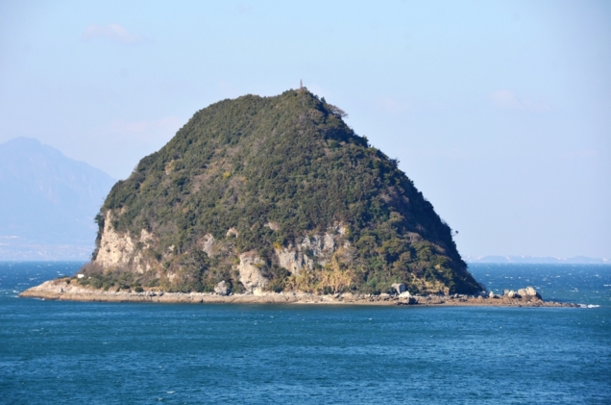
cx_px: 306
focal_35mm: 165
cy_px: 202
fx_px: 2794
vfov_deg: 8.3
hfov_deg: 12.5
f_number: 8
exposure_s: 1/250
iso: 100
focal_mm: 110
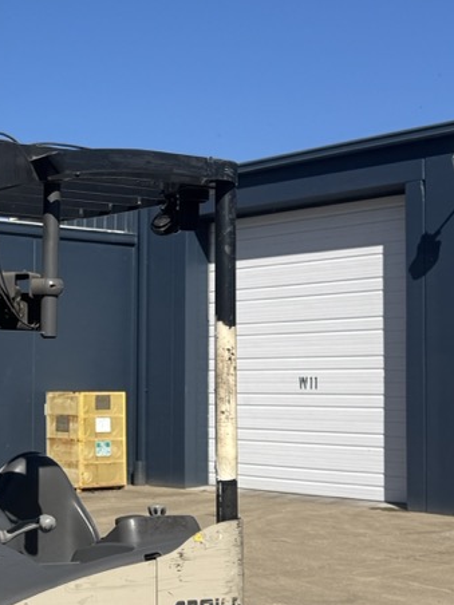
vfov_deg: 28.5
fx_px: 1189
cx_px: -82
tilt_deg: +2.2
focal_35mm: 68
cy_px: 340
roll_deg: -0.2
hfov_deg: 20.3
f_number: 1.78
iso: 80
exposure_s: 1/5348
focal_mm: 6.76
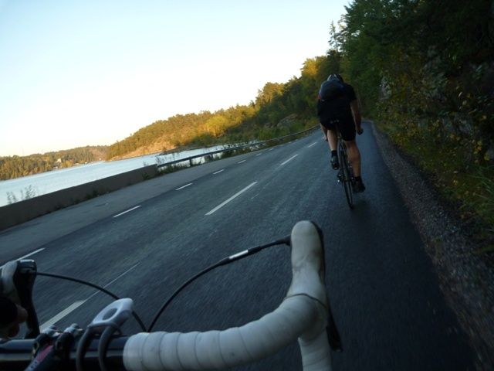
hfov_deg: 63.4
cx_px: 247
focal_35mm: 28
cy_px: 186
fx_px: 400
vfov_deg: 49.7
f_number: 3.3
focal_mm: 4.9
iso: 160
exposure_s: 1/200
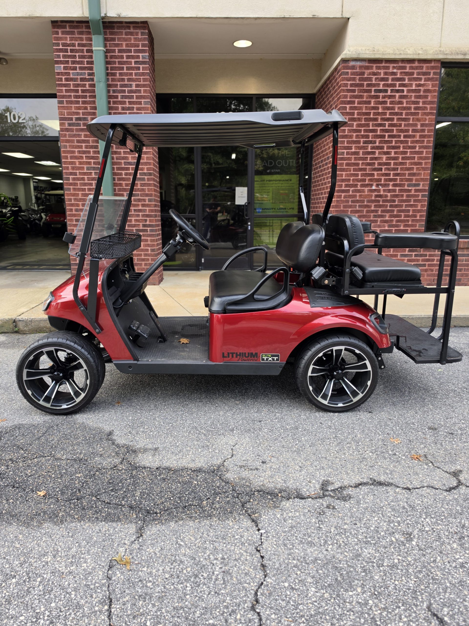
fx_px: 415
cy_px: 313
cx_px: 234
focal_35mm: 23
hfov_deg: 58.9
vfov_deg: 73.9
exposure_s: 1/180
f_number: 1.4
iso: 25
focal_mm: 6.5
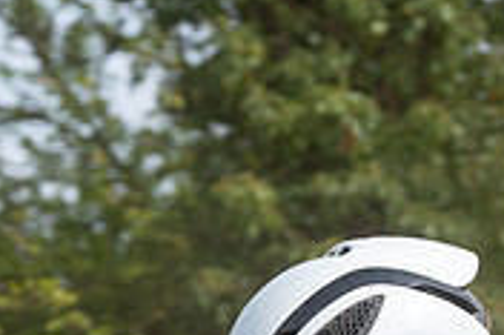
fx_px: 3231
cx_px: 570
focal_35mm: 231
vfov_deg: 5.9
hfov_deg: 8.8
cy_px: 540
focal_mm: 70
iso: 250
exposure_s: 1/1000
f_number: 5
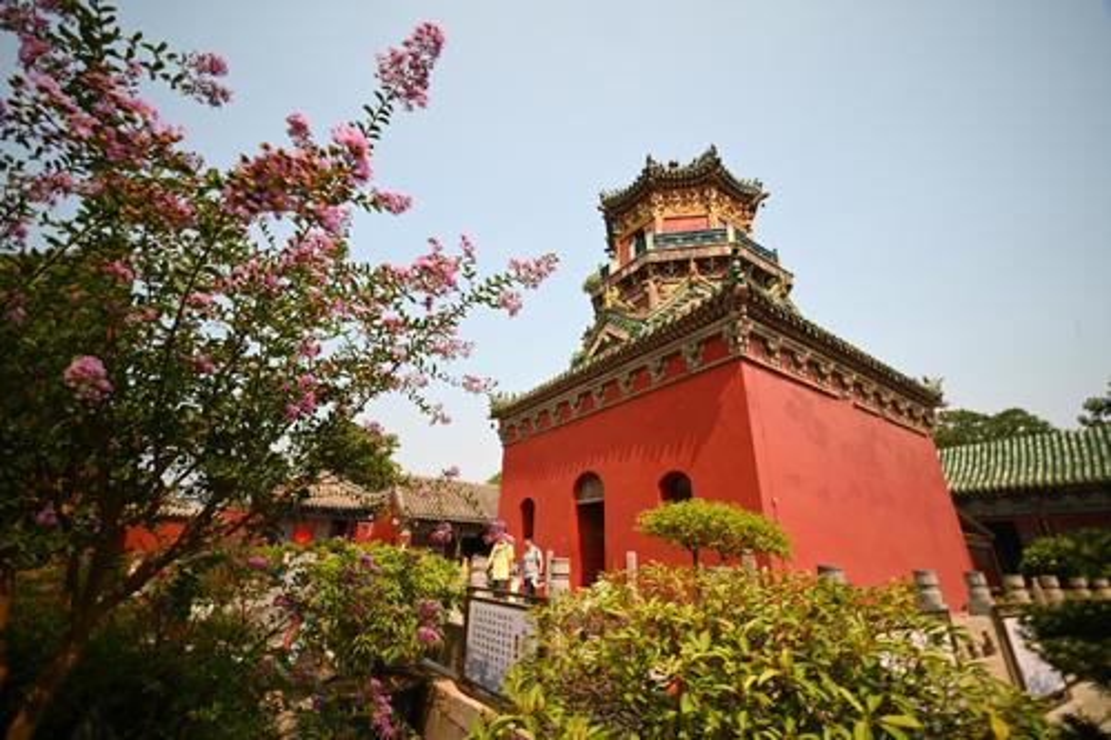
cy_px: 370
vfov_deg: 85.4
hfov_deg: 108.3
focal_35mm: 13
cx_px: 556
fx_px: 401
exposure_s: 1/20
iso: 100
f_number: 4
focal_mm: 13
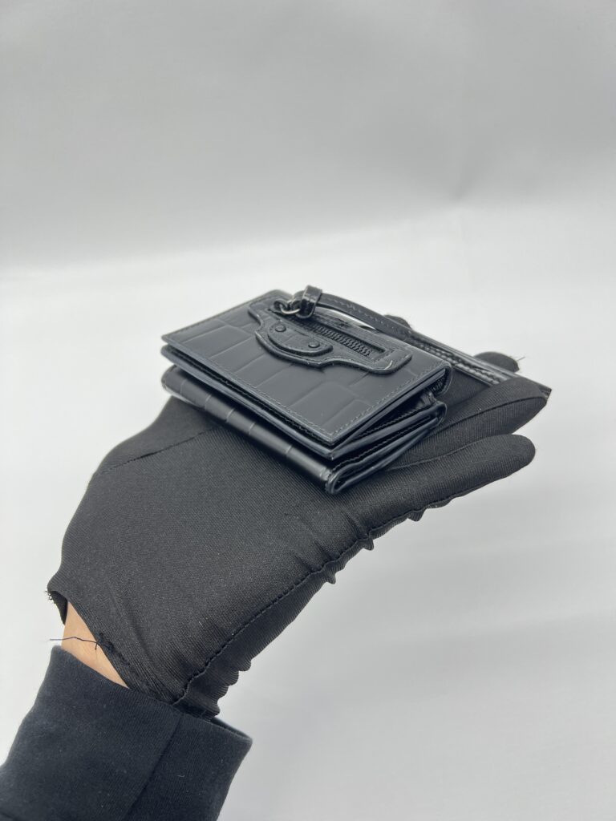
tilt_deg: -50.7
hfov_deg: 53.1
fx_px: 617
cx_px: 308
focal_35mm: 26
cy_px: 410
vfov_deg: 67.3
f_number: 1.5
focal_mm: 5.7
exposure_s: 1/100
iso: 50
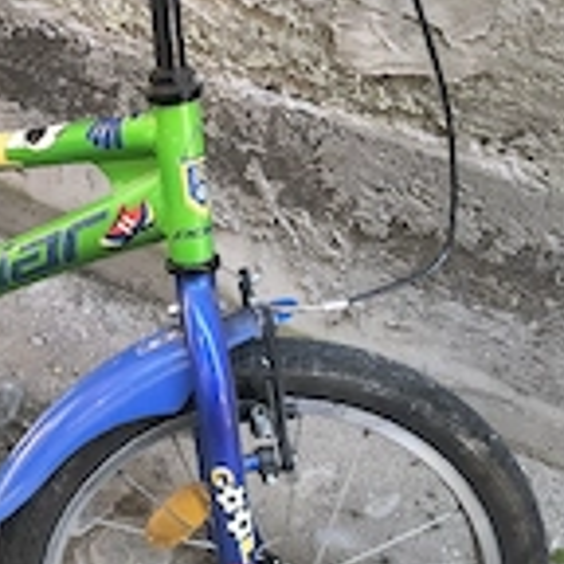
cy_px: 196
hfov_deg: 25.8
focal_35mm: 64
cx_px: 24
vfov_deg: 26.8
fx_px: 1180
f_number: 1.8
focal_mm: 4.81
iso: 229
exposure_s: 1/50.3
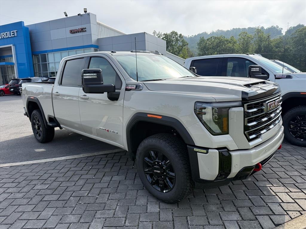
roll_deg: +1.5
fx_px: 212
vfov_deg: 56.8
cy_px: 114
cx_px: 153
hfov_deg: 71.6
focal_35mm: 24
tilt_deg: -5.8
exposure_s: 1/3425
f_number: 1.78
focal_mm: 6.76
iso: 100
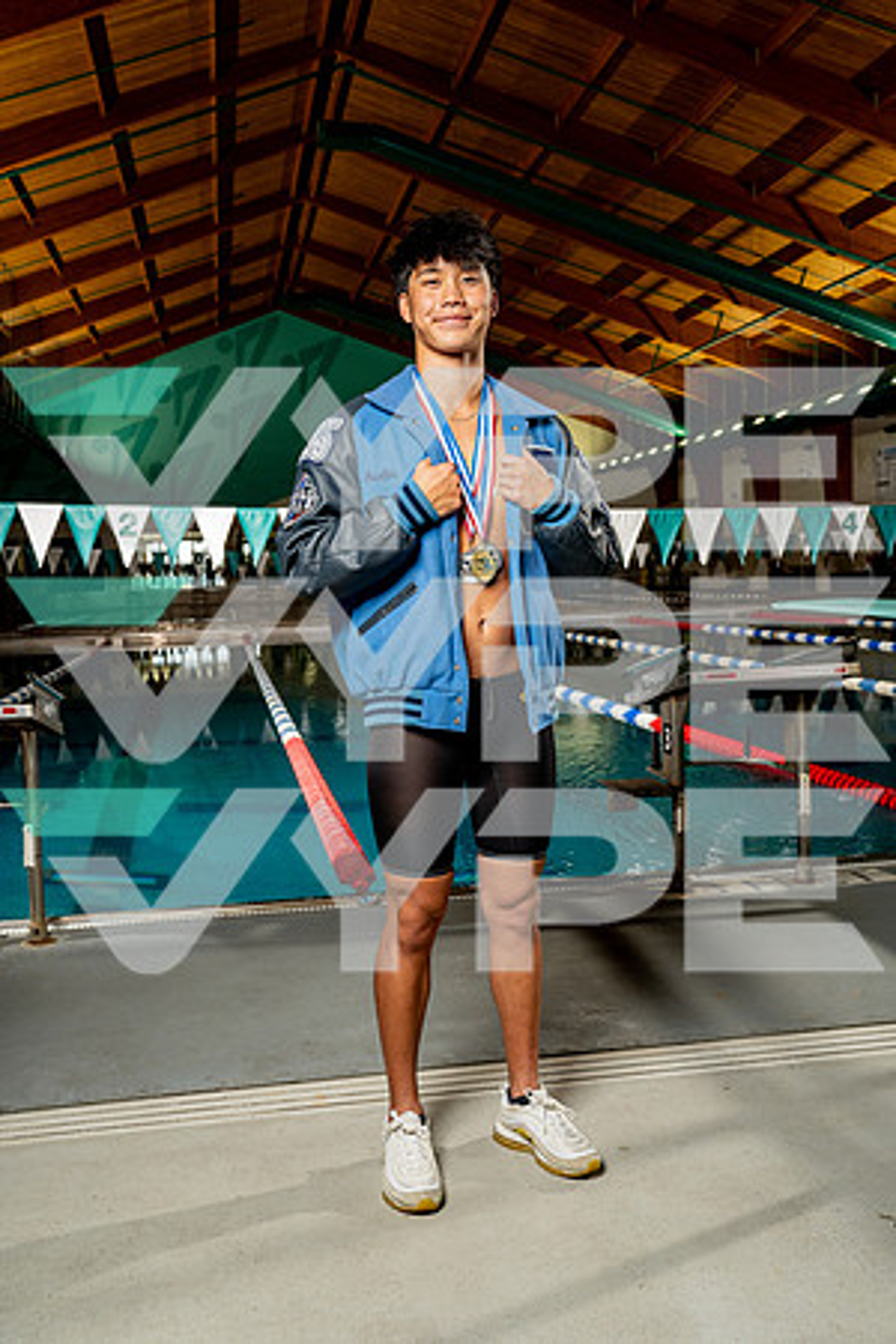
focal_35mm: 35
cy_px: 672
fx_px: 1307
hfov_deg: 37.9
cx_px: 448
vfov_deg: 54.4
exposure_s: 1/250
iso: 640
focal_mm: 35
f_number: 5.6
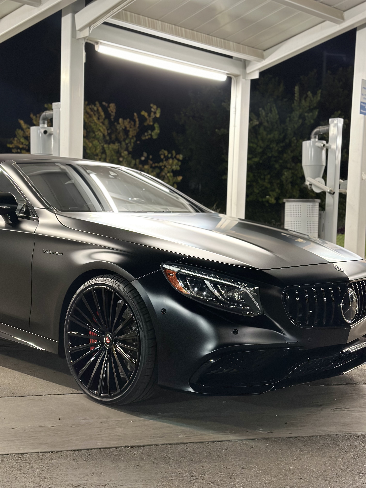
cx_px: 183
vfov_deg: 39.7
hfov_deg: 30.3
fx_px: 677
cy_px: 244
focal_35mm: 48
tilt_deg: -3.1
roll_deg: -2.2
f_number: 1.78
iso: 250
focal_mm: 6.86
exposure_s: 1/60
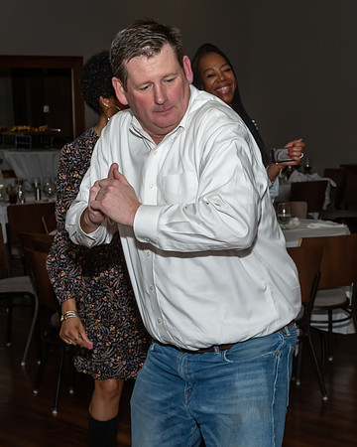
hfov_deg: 18.3
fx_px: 1111
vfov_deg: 22.7
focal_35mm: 84
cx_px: 182
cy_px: 234
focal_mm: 31
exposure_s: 1/250
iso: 500
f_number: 7.1
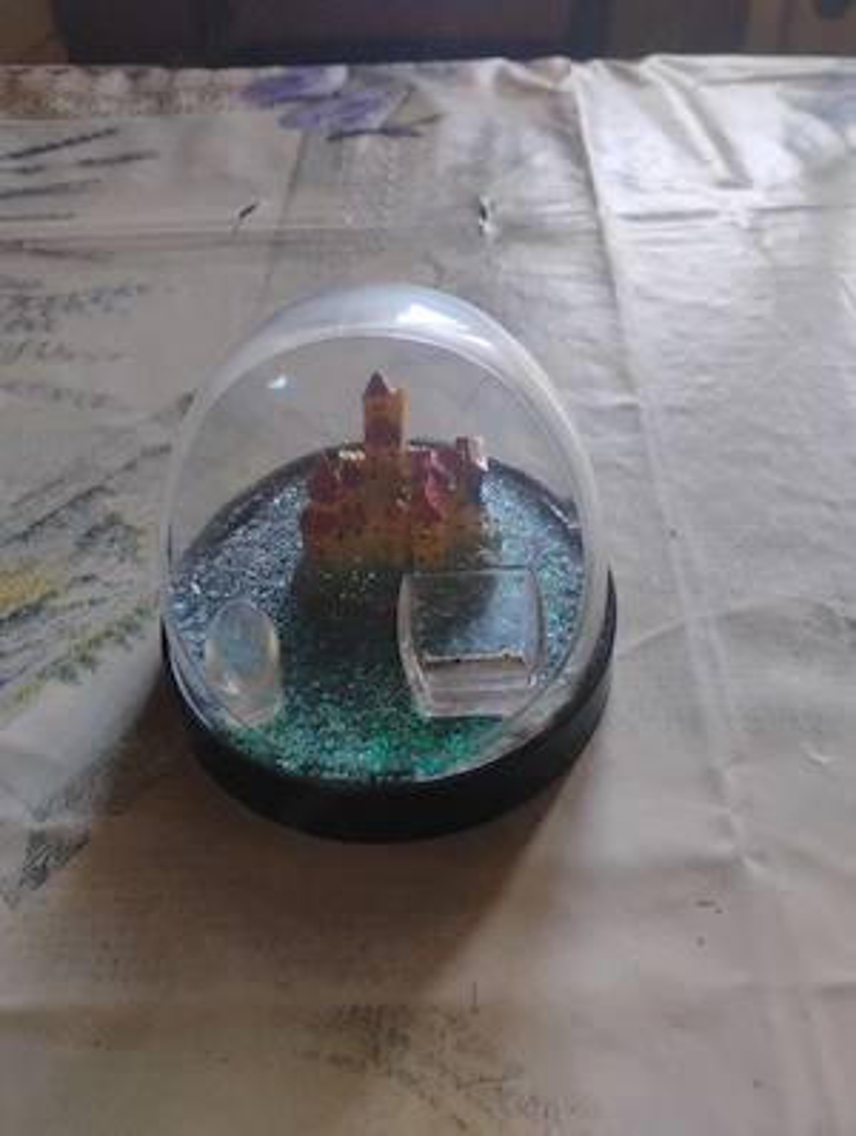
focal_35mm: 28
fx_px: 920
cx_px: 428
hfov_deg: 49.9
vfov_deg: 63.4
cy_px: 568
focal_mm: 4.26
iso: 519
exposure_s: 1/50
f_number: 1.8
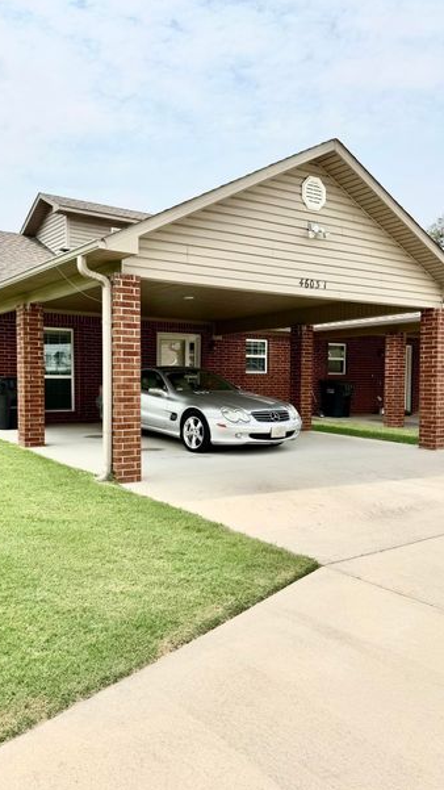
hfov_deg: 39.9
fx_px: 607
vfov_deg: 66.0
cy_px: 413
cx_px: 164
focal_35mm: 29
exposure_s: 1/7353
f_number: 1.78
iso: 80
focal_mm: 6.76
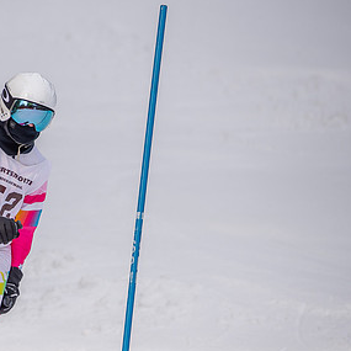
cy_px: 220
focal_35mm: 640
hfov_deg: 2.7
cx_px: 44
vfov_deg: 2.7
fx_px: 7342
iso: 500
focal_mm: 370
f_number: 6.3
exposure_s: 1/1600
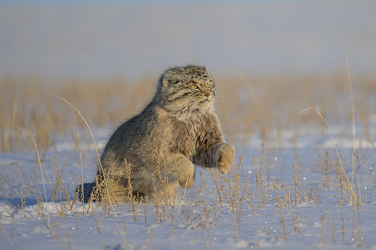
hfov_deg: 3.8
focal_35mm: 548
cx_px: 239
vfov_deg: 2.5
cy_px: 79
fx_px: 5718
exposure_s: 1/2500
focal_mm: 400
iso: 400
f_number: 5.6
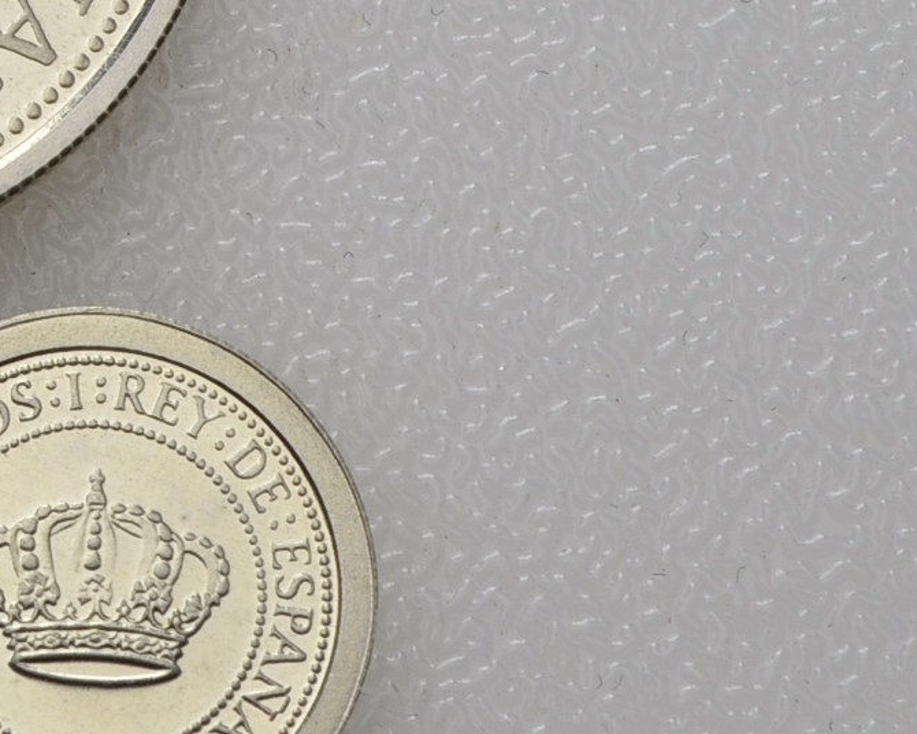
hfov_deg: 7.6
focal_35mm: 248
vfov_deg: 6.2
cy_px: 66
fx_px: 6731
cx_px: -676
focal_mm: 48
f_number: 14
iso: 400
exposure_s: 1/250
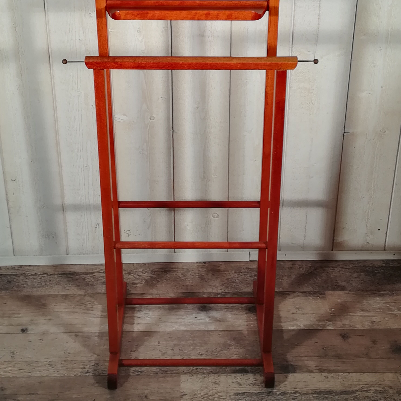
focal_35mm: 58
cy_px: 133
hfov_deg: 29.6
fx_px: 760
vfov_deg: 29.3
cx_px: 201
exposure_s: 1/50
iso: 64
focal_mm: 3.83
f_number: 2.2
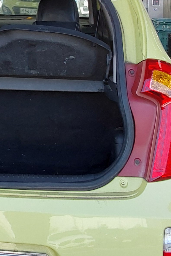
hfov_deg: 16.3
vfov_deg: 24.5
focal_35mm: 80
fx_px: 570
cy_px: 15
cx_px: -38
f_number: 1.9
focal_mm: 2.91
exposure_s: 1/232
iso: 50
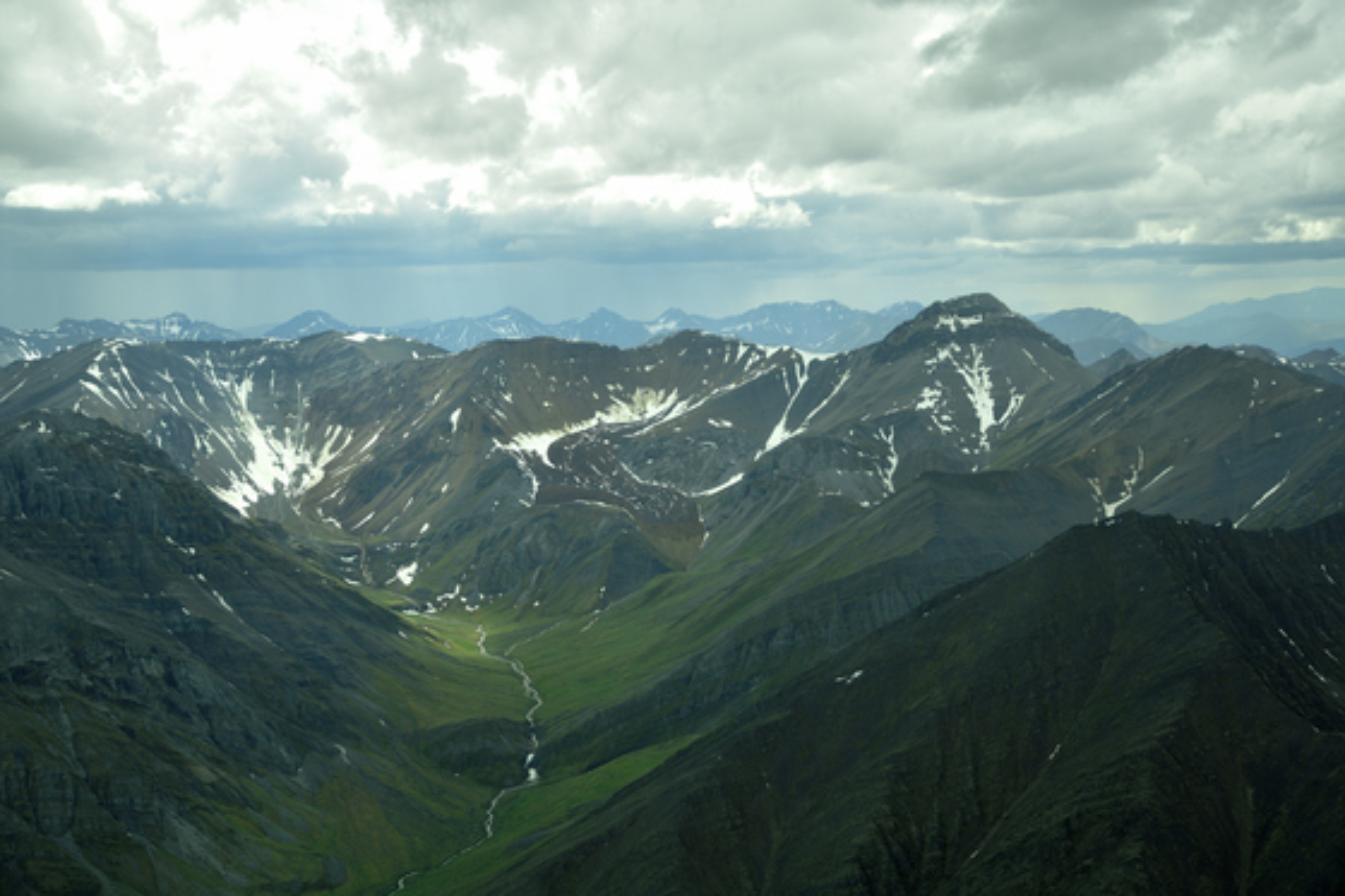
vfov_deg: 27.0
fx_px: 1867
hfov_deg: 39.6
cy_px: 448
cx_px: 672
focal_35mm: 50
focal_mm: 50
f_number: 8
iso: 64
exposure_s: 1/125
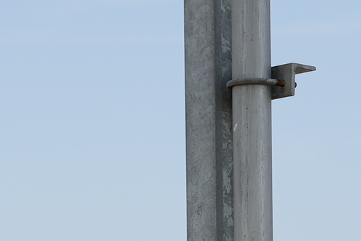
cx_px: 39
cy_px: 576
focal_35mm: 274
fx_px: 2749
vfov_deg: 4.9
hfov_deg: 7.5
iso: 100
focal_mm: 41
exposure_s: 1/500
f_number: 4.5
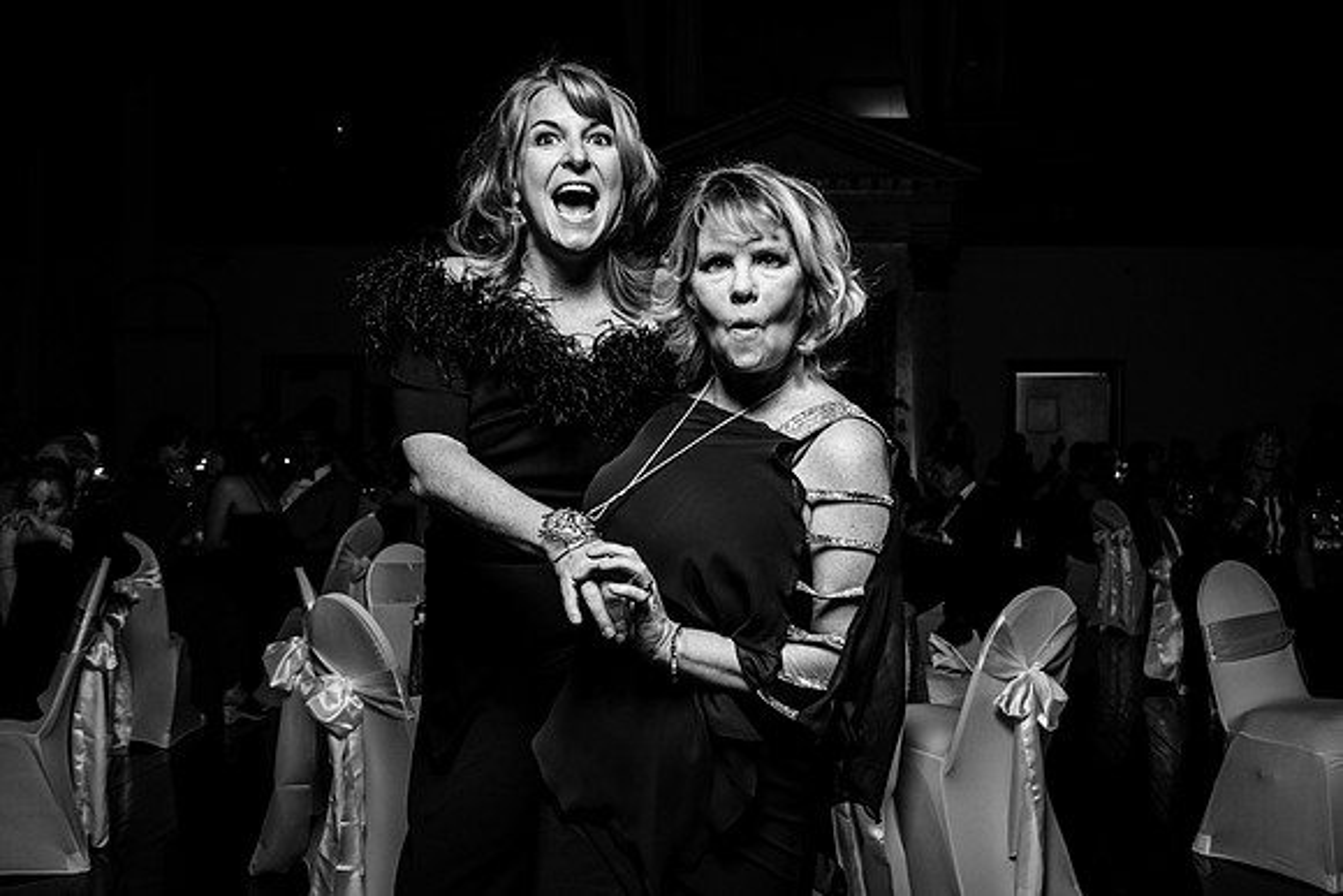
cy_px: 409
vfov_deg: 34.8
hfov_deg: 50.3
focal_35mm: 38
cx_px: 732
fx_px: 1429
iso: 1250
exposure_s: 1/200
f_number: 5.6
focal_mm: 35
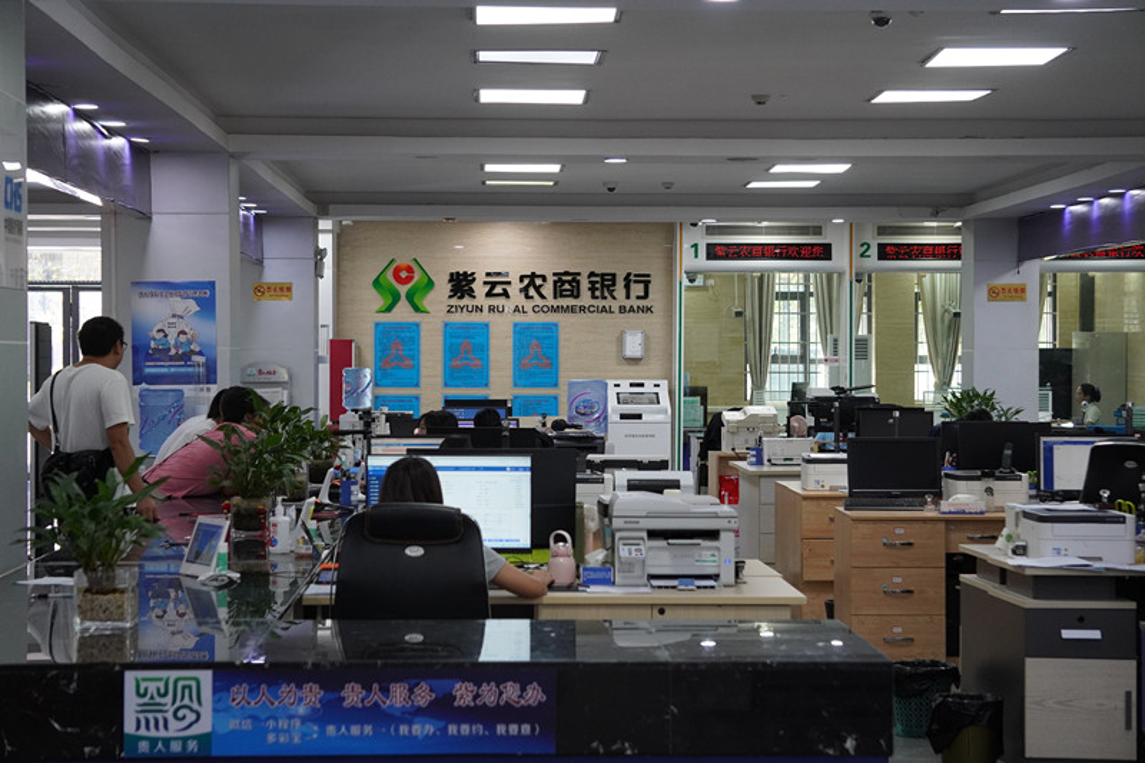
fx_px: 2623
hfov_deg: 24.6
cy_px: 382
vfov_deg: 16.5
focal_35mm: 82
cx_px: 572
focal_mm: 55
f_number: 4.5
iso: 1250
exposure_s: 1/160
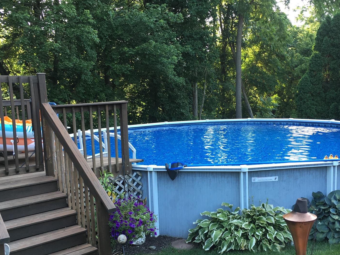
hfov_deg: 44.7
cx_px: 194
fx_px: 413
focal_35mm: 42
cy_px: 149
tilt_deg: -7.7
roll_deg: +1.1
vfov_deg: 34.3
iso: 25
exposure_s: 1/60
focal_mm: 4.15
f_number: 2.2
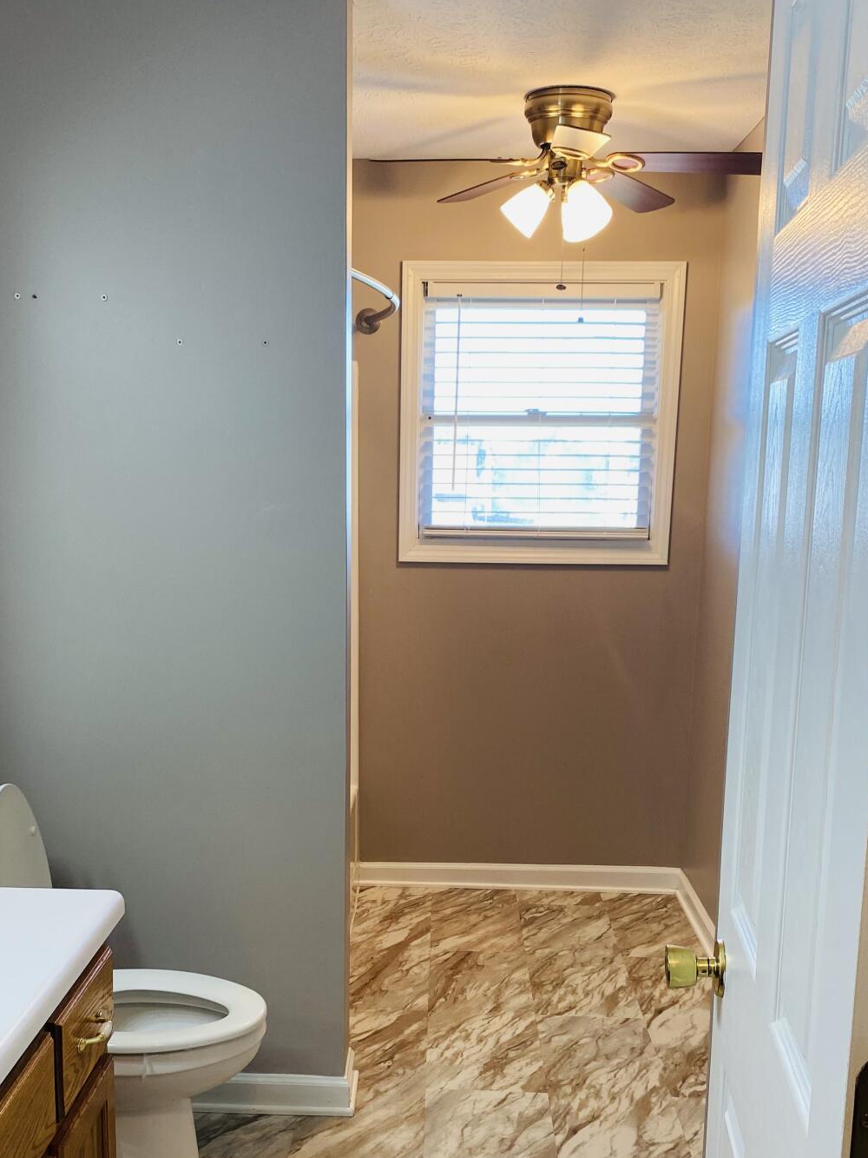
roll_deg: -0.5
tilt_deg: -12.5
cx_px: 379
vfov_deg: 47.3
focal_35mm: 39
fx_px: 1304
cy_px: 745
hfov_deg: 36.8
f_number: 1.8
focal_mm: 4.25
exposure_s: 1/60
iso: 64
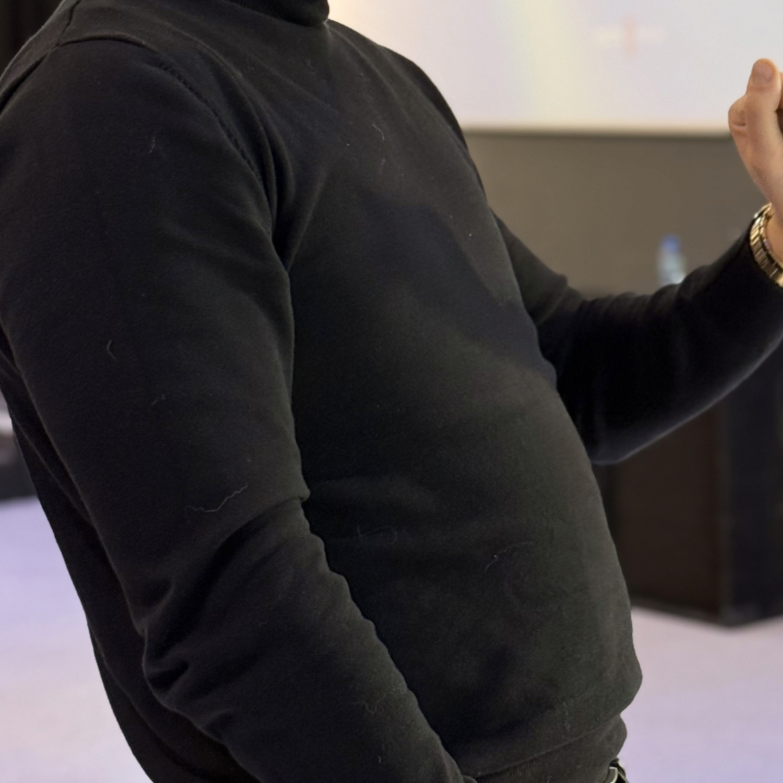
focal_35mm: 97
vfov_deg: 17.8
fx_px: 2482
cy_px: 186
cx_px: 550
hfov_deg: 17.9
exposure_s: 1/60
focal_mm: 6.76
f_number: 1.78
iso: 160
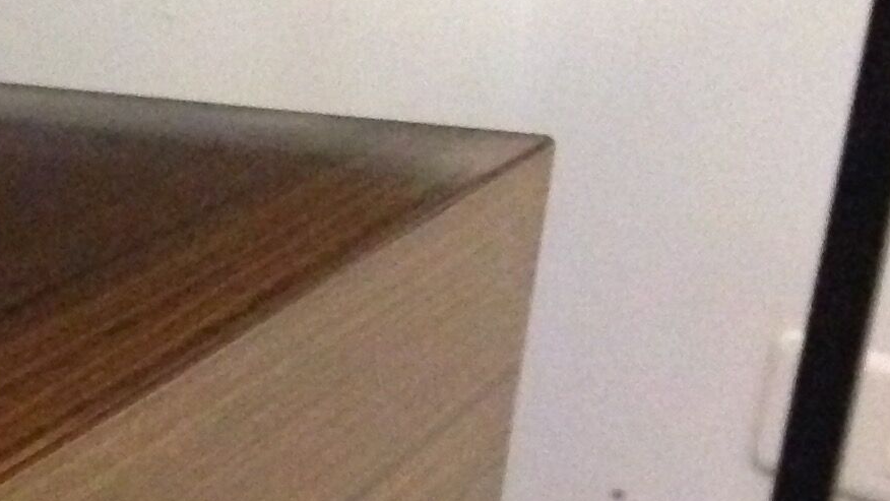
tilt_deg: -24.4
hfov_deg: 14.7
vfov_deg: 8.8
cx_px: -531
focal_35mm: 134
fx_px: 3163
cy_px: 814
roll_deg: +0.0
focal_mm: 4.12
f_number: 2.4
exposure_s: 1/17
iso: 640
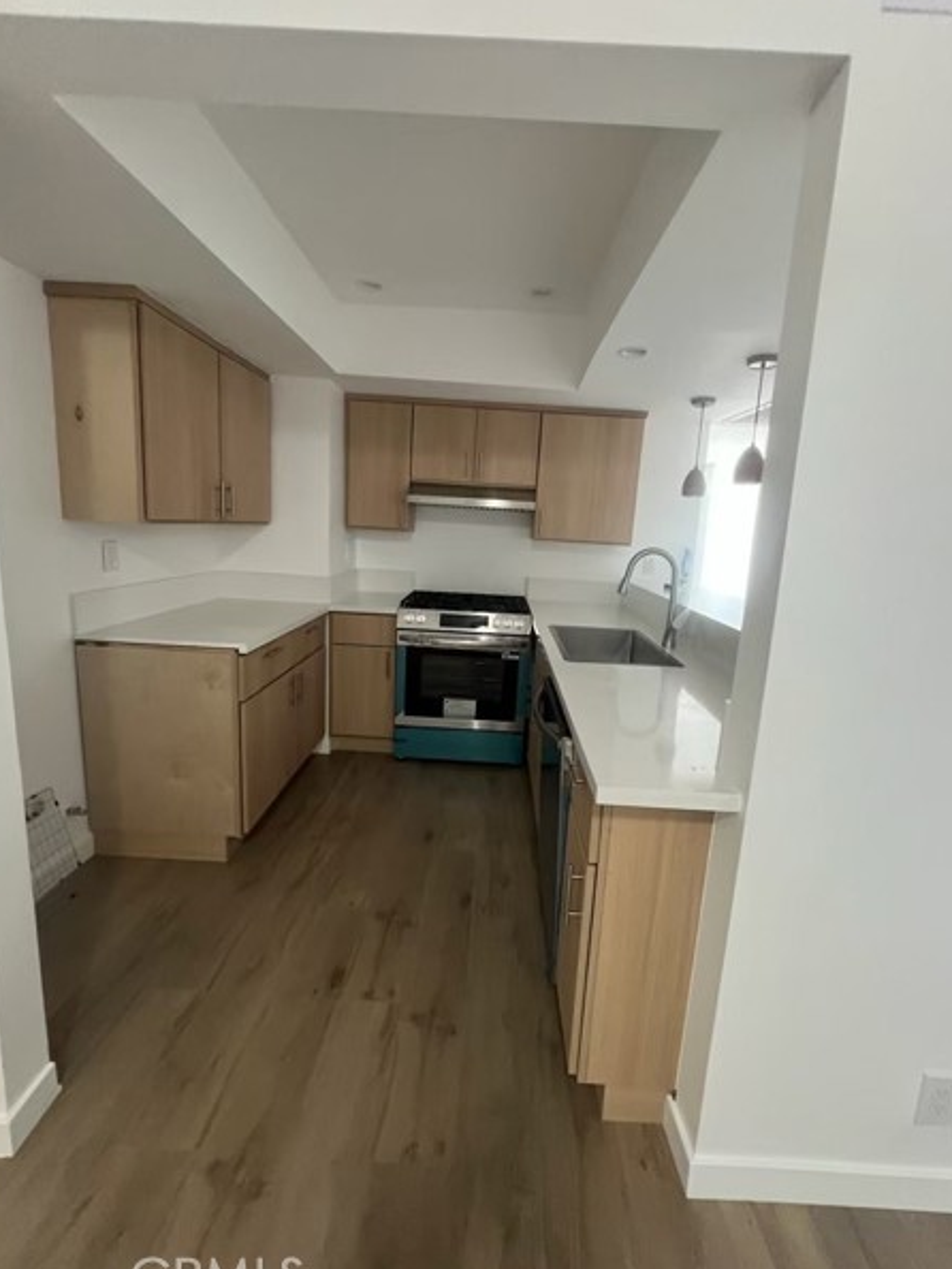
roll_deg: -2.0
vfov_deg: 102.0
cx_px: 485
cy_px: 624
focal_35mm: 14
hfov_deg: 85.7
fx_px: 513
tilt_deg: -9.1
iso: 320
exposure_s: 1/60
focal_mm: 1.57
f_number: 1.8
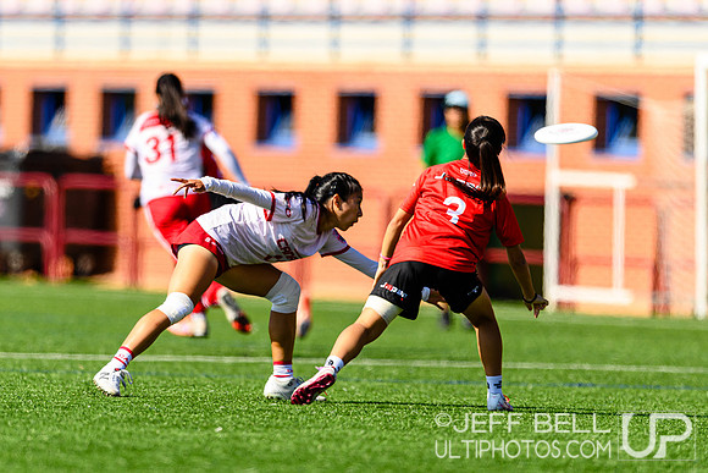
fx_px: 11106
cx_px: 322
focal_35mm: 565
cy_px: 272
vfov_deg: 2.4
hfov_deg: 3.7
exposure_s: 1/1250
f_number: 3.2
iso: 100
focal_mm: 400
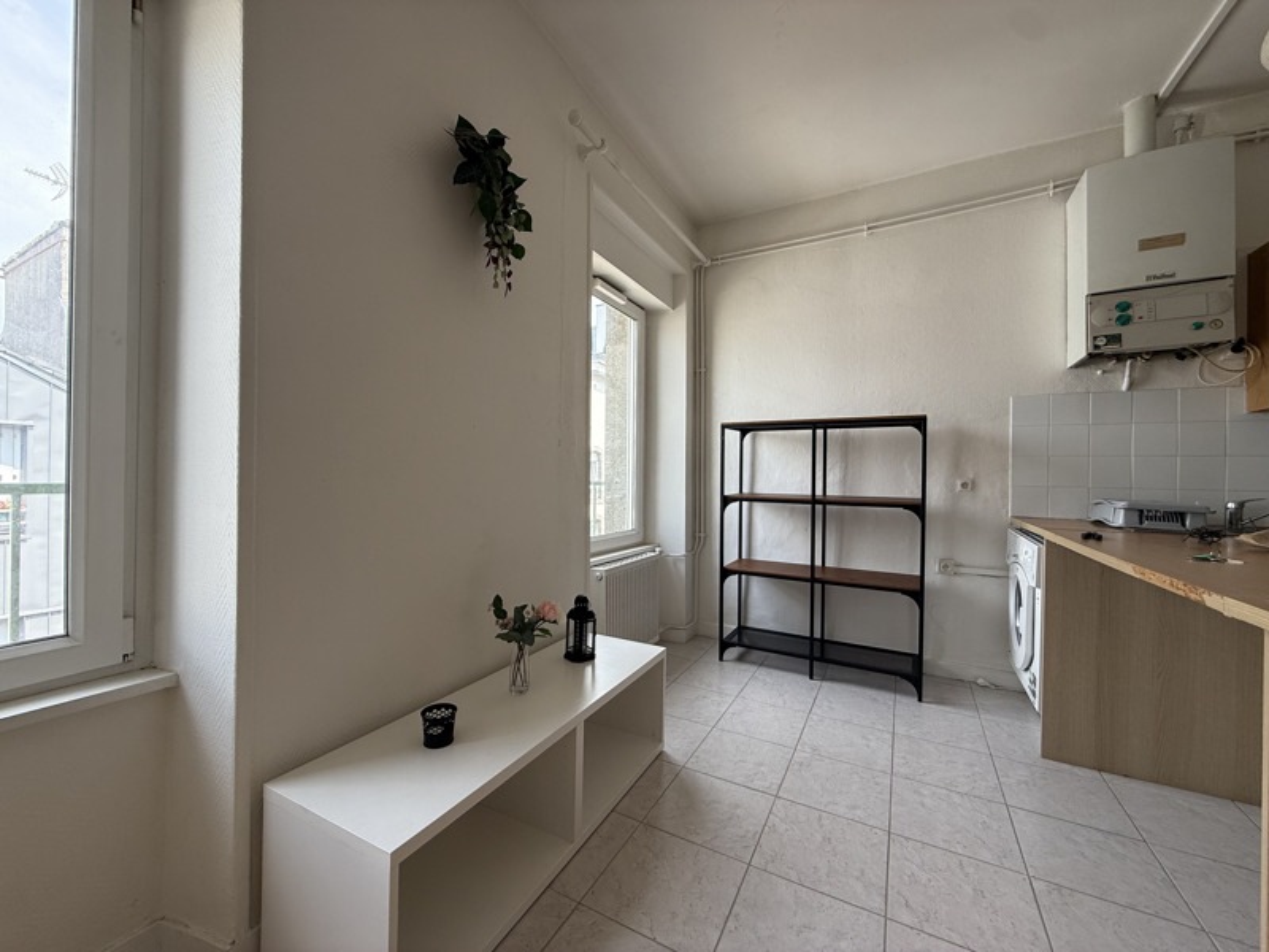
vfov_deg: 85.7
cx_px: 634
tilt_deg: +0.5
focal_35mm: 14
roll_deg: -0.2
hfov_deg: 102.1
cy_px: 476
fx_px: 513
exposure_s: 1/166
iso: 64
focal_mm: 2.22
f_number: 2.2
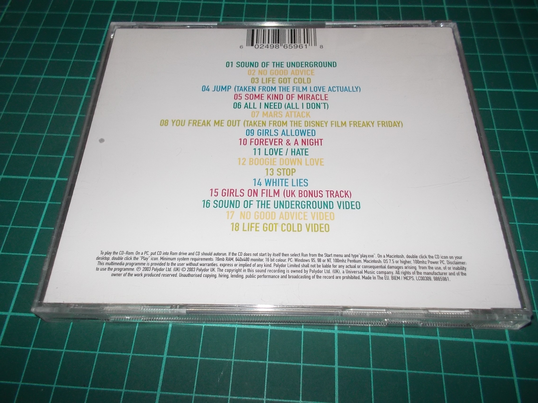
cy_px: 202
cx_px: 269
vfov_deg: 48.2
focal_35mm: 29
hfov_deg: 61.7
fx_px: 451
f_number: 3.3
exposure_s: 1/30
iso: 200
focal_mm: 4.1
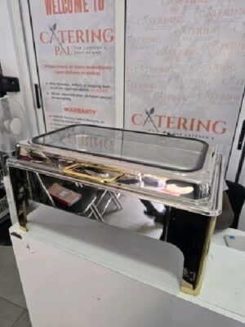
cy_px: 164
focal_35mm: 23
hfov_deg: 58.9
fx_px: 217
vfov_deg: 73.9
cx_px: 122
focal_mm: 6.3
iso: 250
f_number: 1.7
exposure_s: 1/101
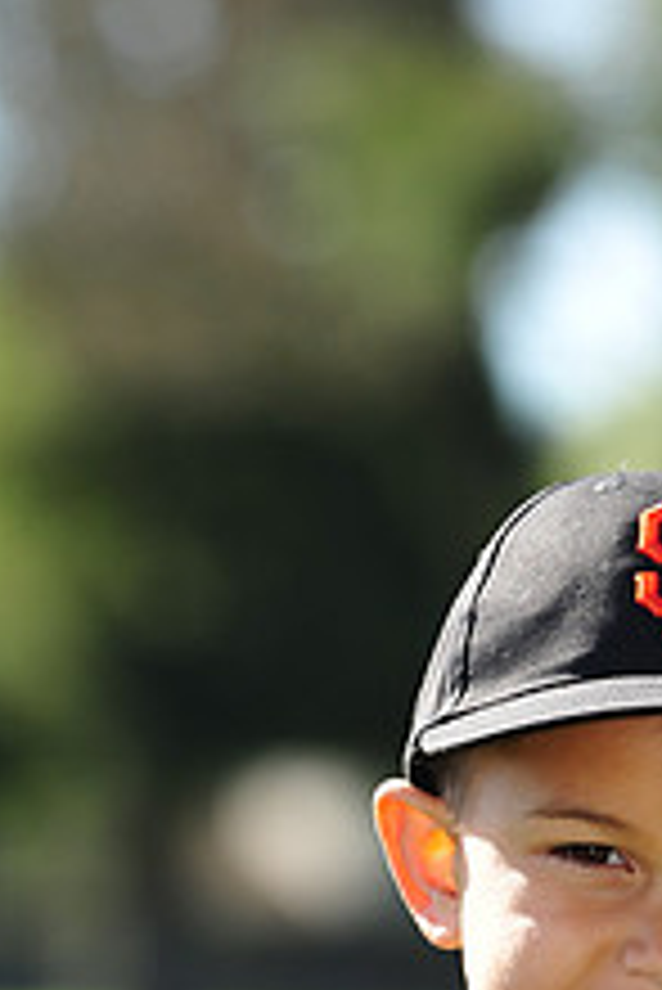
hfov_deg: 3.6
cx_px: 522
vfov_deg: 5.4
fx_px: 10519
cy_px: 1080
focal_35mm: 382
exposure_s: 1/640
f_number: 4.5
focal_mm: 145
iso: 200
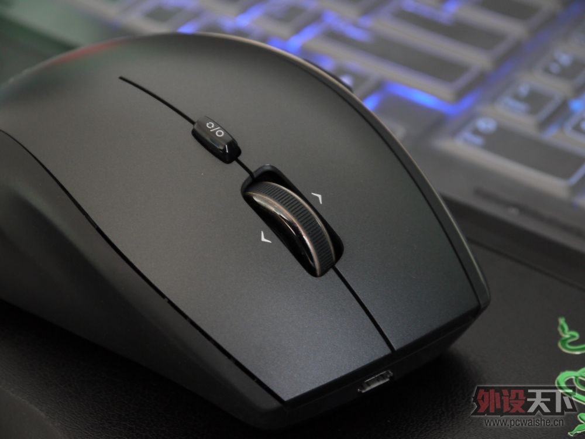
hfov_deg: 23.3
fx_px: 1420
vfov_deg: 17.6
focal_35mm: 84
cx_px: 292
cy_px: 220
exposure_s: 1/8
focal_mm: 42
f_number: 5.6
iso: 400
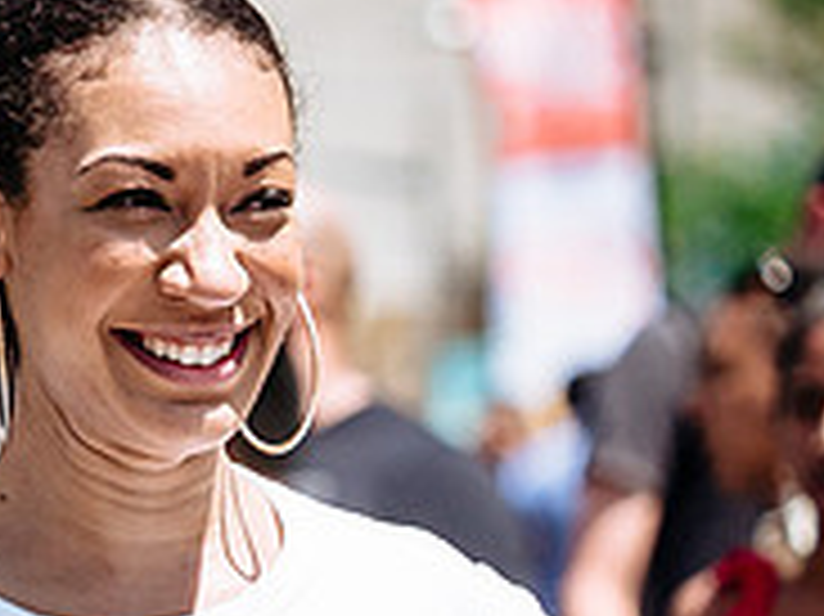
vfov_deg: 2.4
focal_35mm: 630
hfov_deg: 3.1
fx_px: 14987
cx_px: -99
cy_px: 667
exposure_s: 1/2500
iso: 200
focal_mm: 85
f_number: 2.8
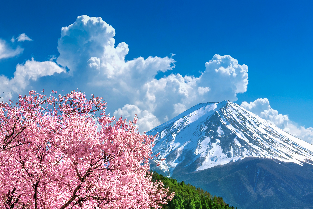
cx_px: 180
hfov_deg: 20.8
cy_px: 149
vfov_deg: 13.9
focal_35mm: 98
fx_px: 852
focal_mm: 64
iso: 100
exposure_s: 1/250
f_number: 11
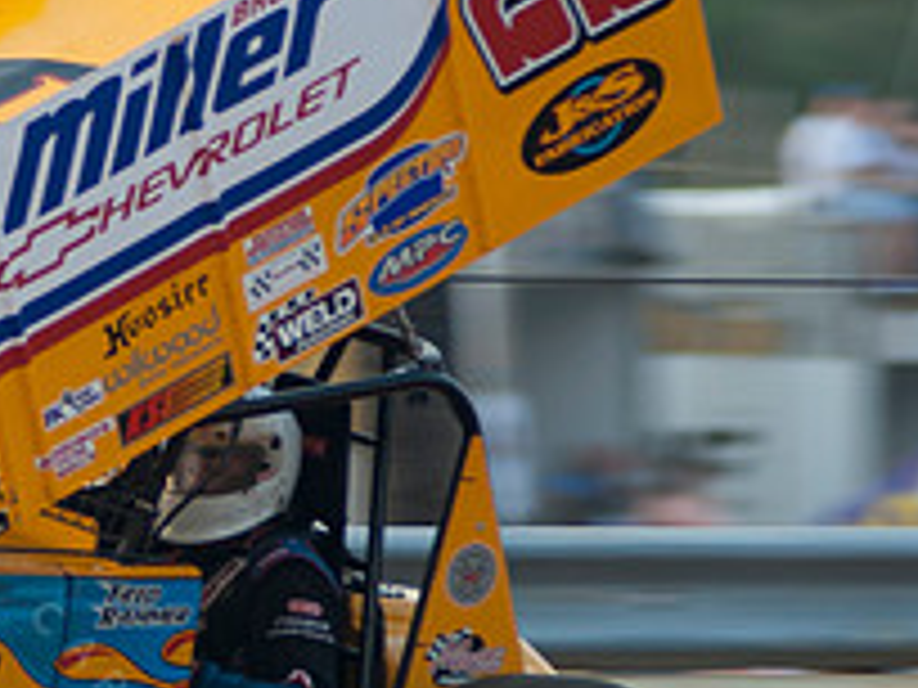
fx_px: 18511
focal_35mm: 698
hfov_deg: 2.8
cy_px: 405
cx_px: -108
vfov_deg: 2.1
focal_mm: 170
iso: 100
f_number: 2.8
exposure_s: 1/400
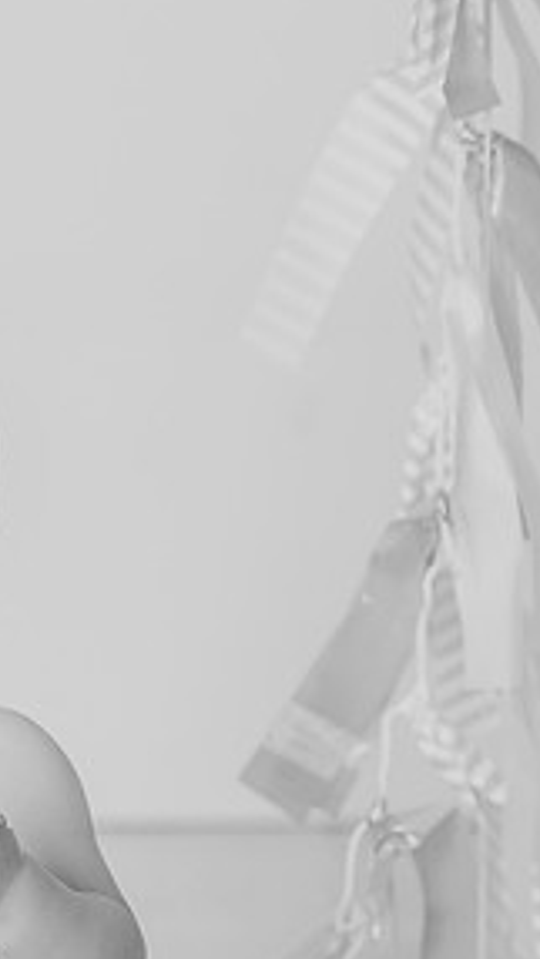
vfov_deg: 11.8
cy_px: 625
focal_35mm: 182
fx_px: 4630
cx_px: -217
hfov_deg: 6.6
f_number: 2.8
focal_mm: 85
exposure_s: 1/160
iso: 100
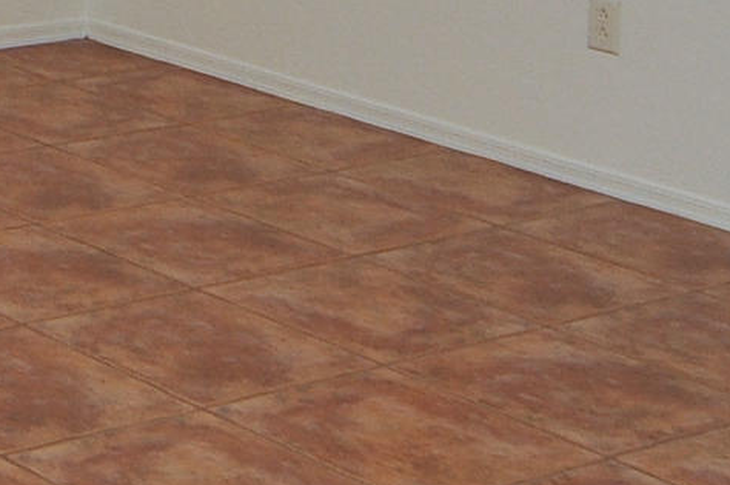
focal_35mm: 114
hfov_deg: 14.6
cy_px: -534
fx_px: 2309
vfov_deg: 10.8
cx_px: -764
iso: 1000
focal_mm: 18
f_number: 7.1
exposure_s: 1/30
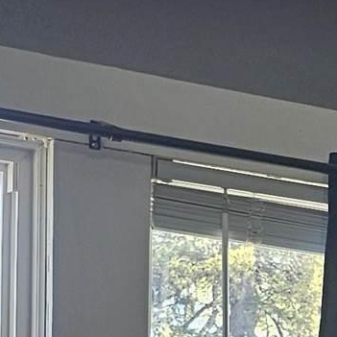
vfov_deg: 9.0
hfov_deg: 8.9
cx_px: 805
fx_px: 1961
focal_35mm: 178
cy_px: 755
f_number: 1.7
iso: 50
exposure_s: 1/120
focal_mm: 6.3
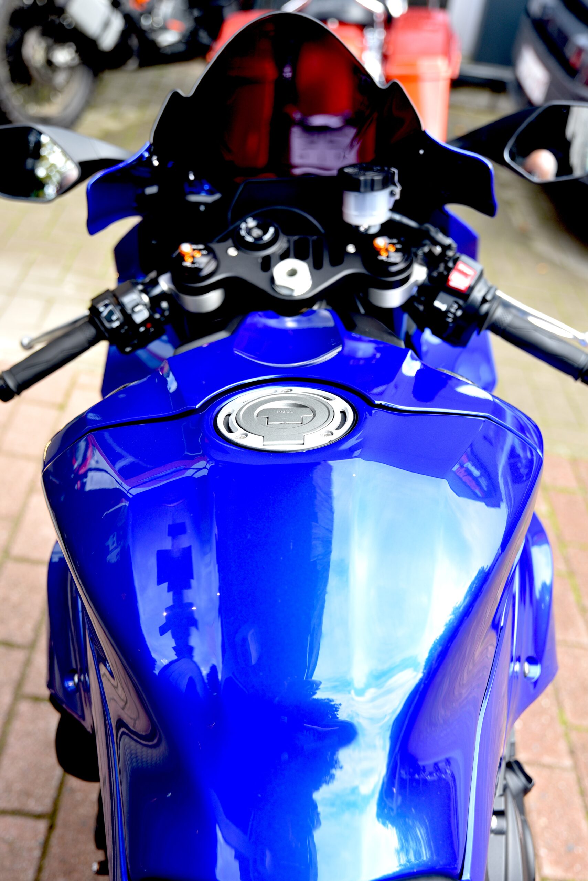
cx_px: 294
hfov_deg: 30.5
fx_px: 1077
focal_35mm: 44
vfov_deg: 44.5
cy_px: 440
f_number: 3.5
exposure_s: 1/60
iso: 200
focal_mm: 44
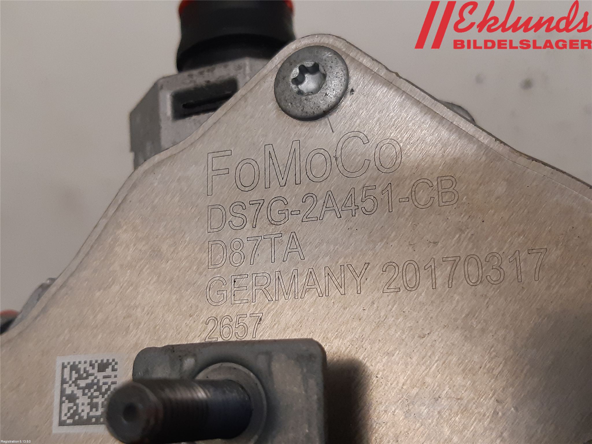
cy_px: 222
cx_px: 296
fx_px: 445
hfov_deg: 67.3
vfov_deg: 53.1
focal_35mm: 26
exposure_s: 1/50
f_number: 1.7
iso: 200
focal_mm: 3.93
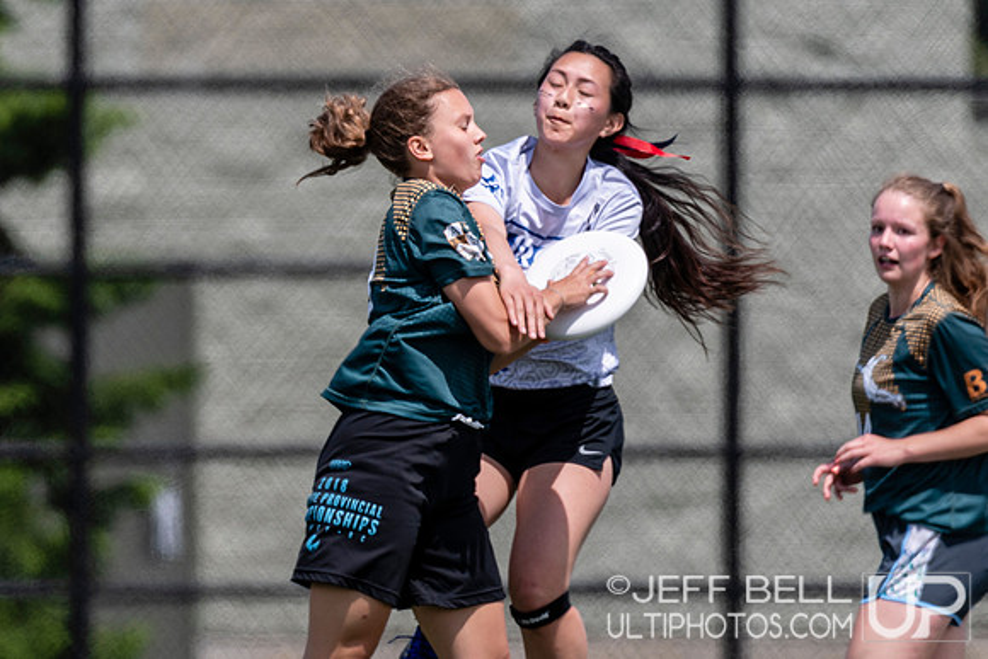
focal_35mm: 995
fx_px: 27323
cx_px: 389
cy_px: 410
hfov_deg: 2.1
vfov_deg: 1.4
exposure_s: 1/1600
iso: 200
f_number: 4
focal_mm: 400
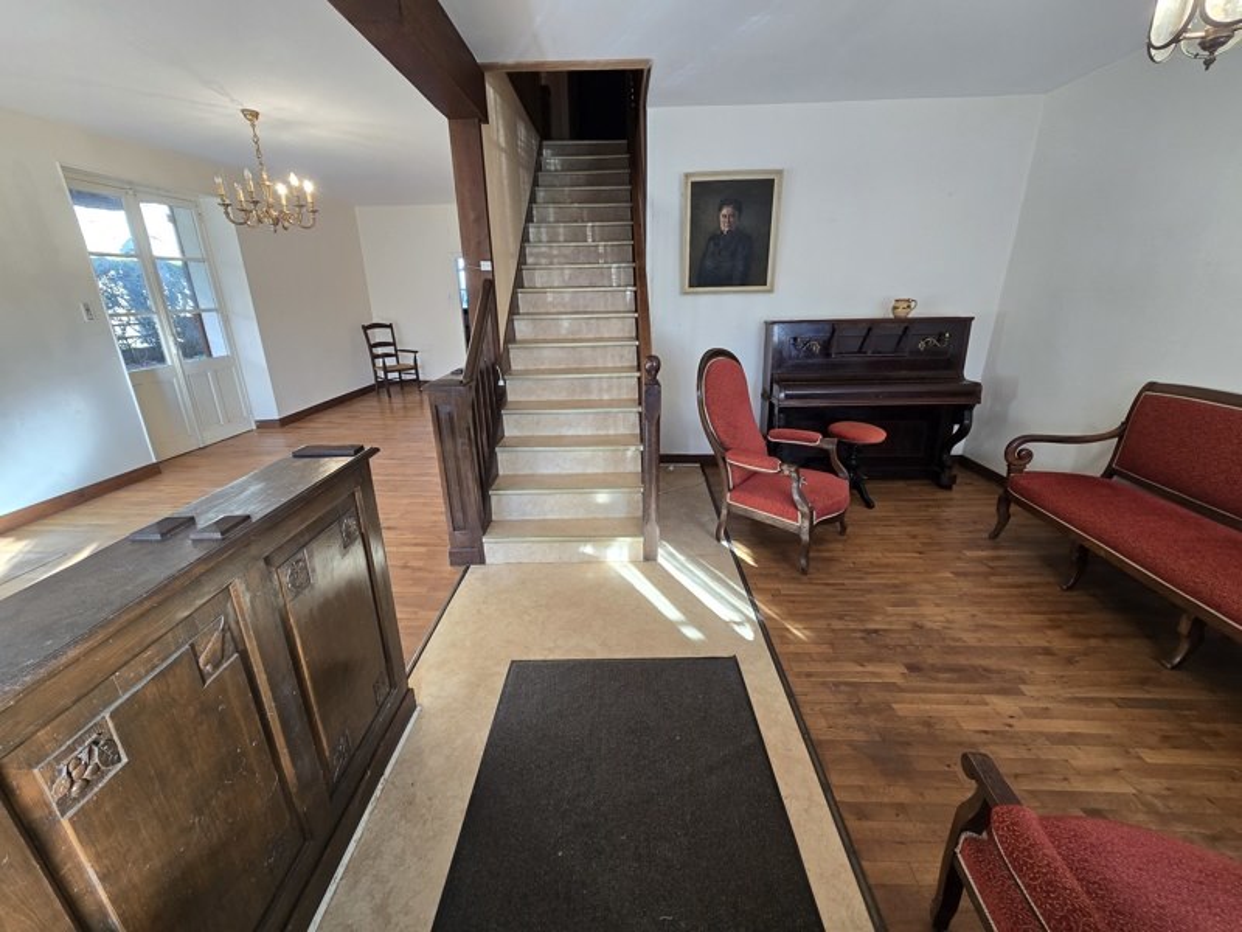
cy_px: 466
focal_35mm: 13
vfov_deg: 89.9
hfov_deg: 106.2
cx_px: 621
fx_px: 466
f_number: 2.2
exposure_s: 1/50
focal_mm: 2.2
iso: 125
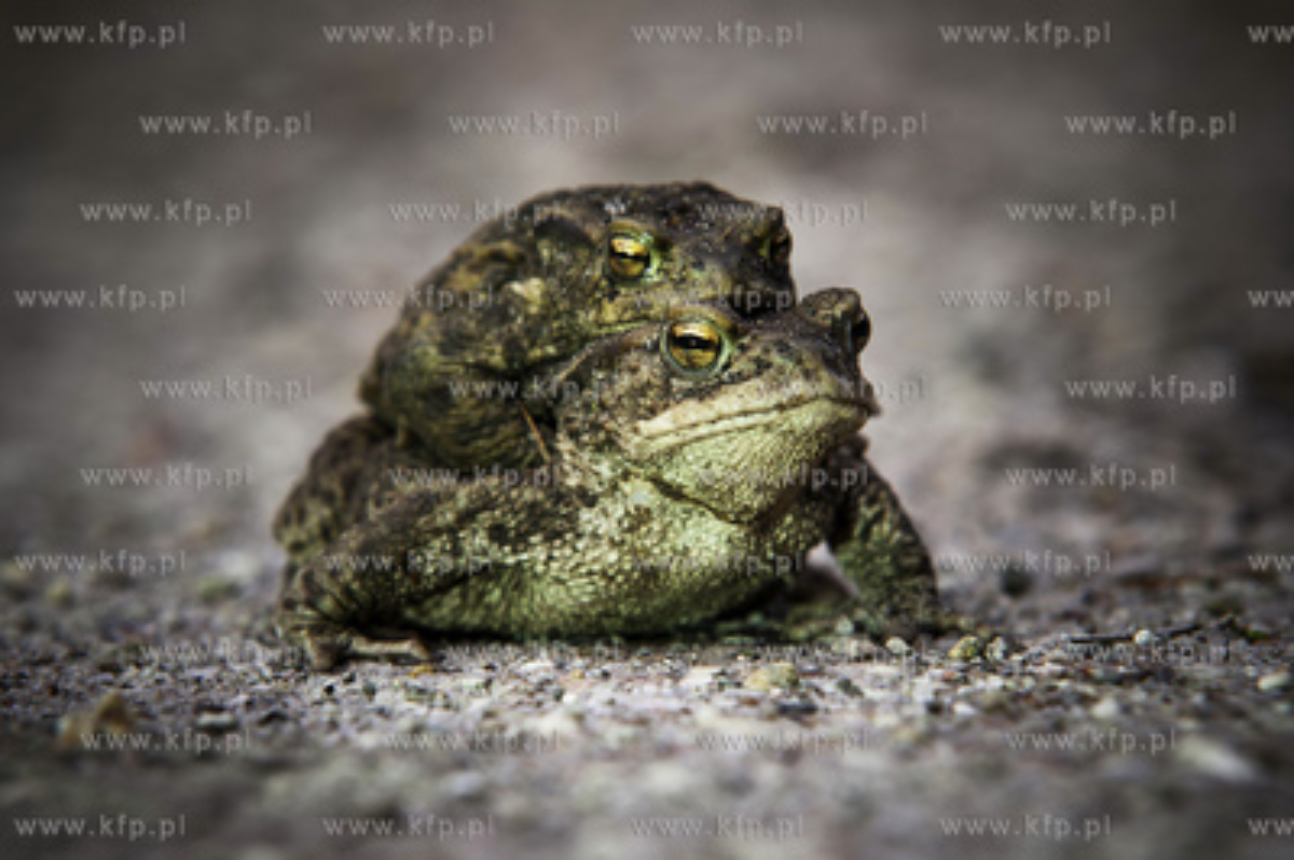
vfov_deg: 4.6
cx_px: 647
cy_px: 430
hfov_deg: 6.9
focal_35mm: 300
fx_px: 10774
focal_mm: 200
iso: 160
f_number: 9
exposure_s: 1/125
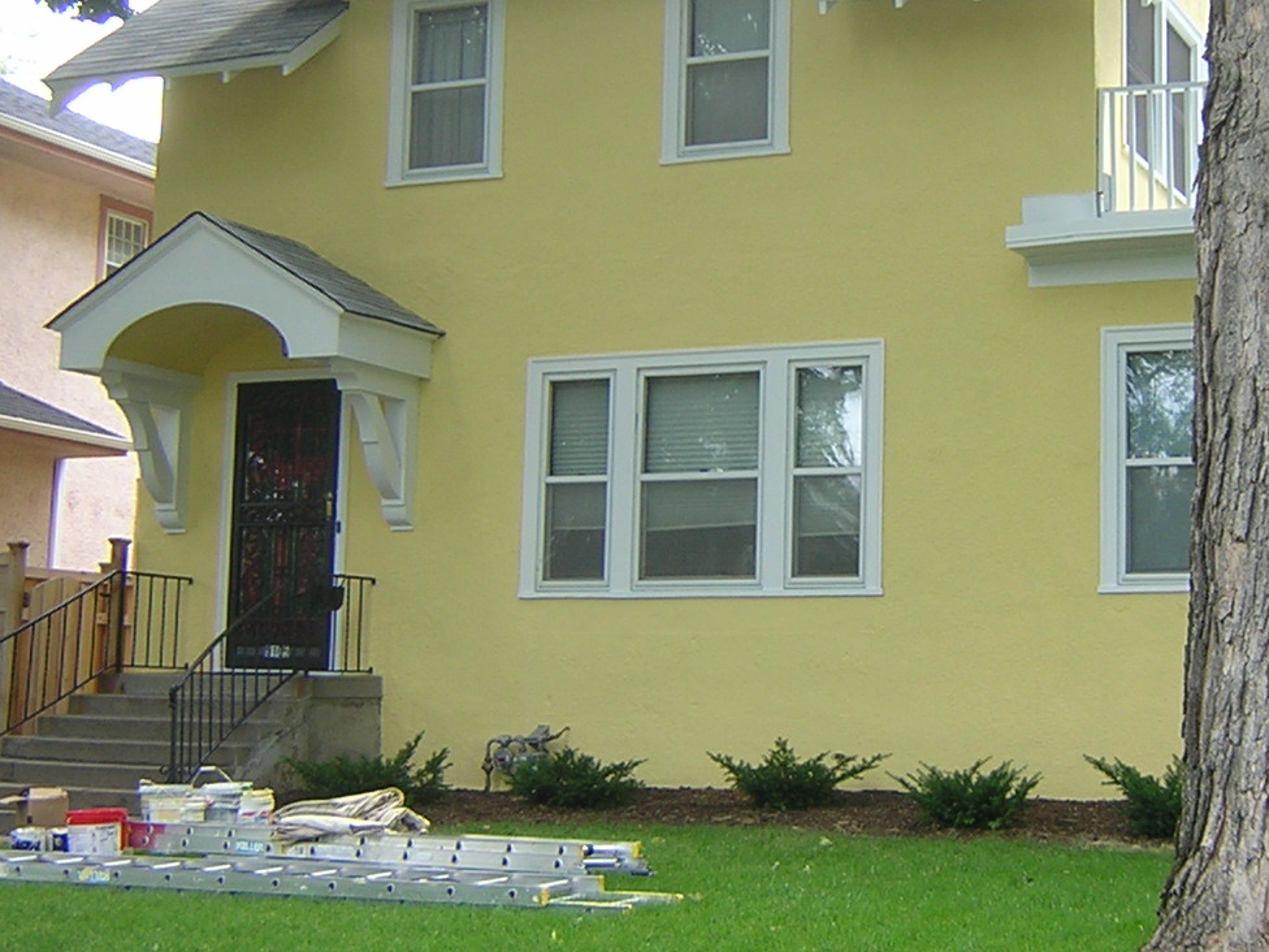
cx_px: 811
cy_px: 394
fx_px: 2163
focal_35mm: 59
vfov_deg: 24.8
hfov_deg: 32.5
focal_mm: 4.7
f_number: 2.6
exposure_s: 1/119
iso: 100
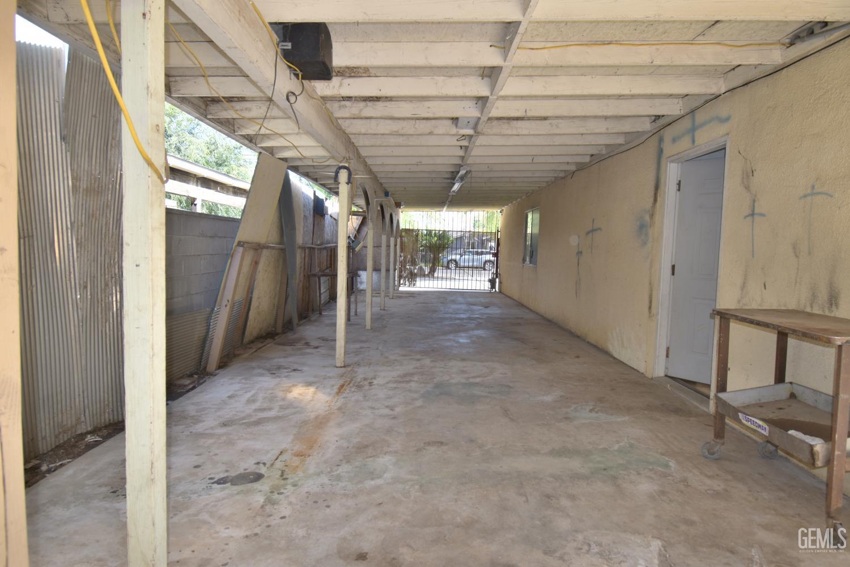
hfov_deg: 81.2
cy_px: 284
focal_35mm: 21
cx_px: 425
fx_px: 496
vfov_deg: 59.5
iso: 110
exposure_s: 1/60
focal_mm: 14
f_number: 5
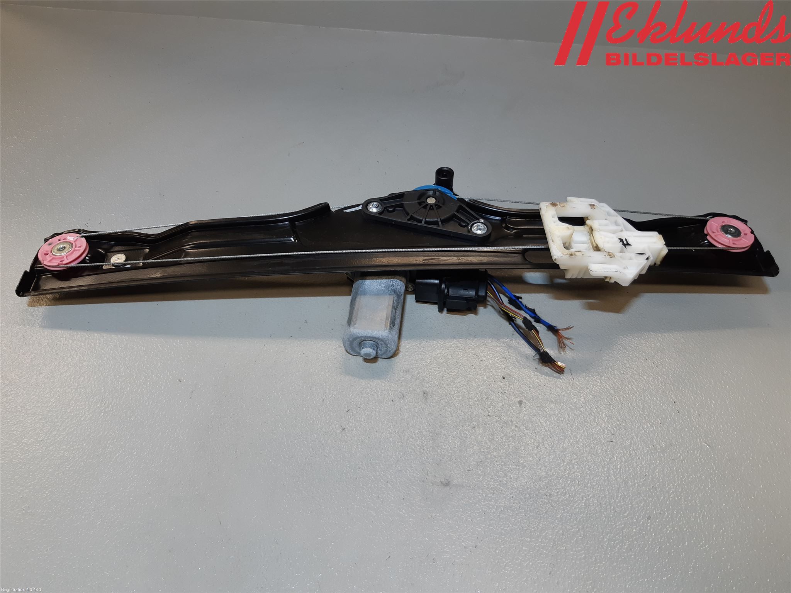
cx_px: 396
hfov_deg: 67.3
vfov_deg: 53.1
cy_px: 296
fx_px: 594
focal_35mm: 26
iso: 80
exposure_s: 1/100
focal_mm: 3.93
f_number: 1.7
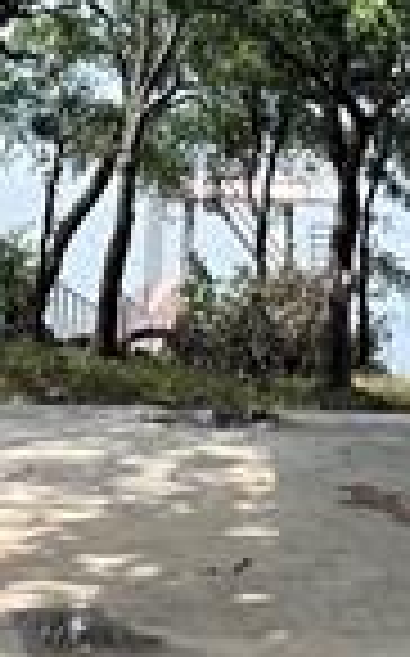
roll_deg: +0.9
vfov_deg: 18.3
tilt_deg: +30.8
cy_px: -634
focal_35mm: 78
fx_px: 1397
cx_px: 207
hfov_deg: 16.7
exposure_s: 1/515
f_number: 2.2
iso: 40
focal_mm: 2.22
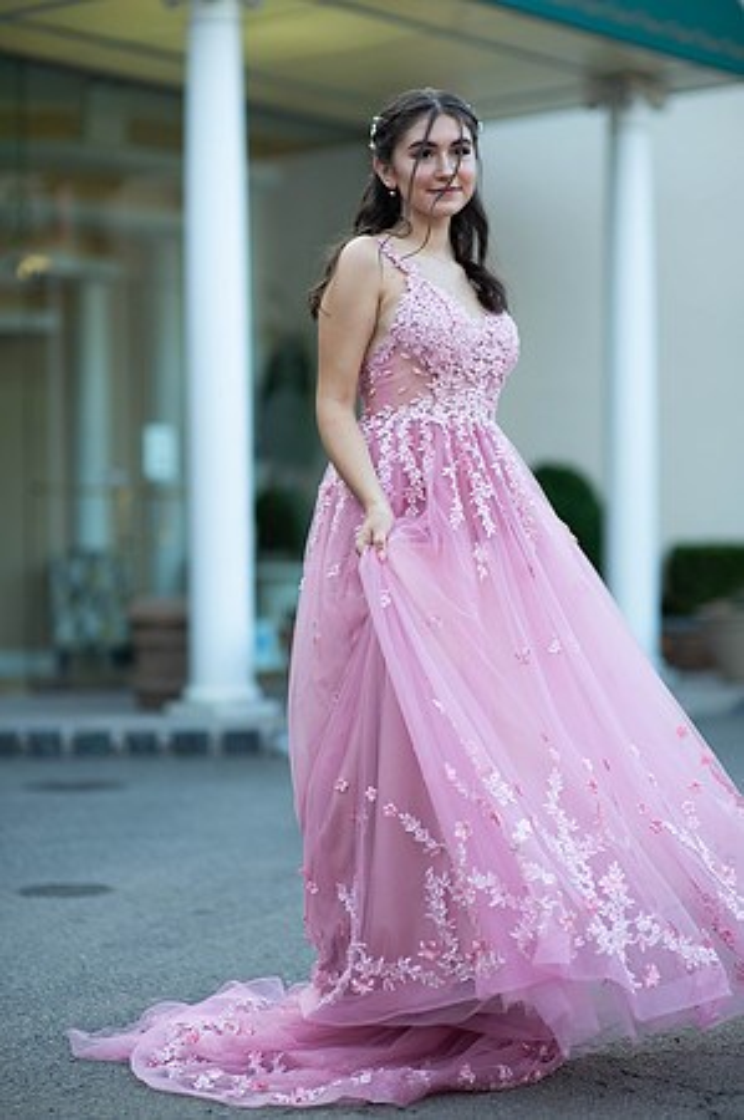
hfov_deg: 16.0
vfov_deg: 23.9
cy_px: 560
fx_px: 2641
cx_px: 372
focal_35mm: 85
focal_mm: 85
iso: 250
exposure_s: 1/640
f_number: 2
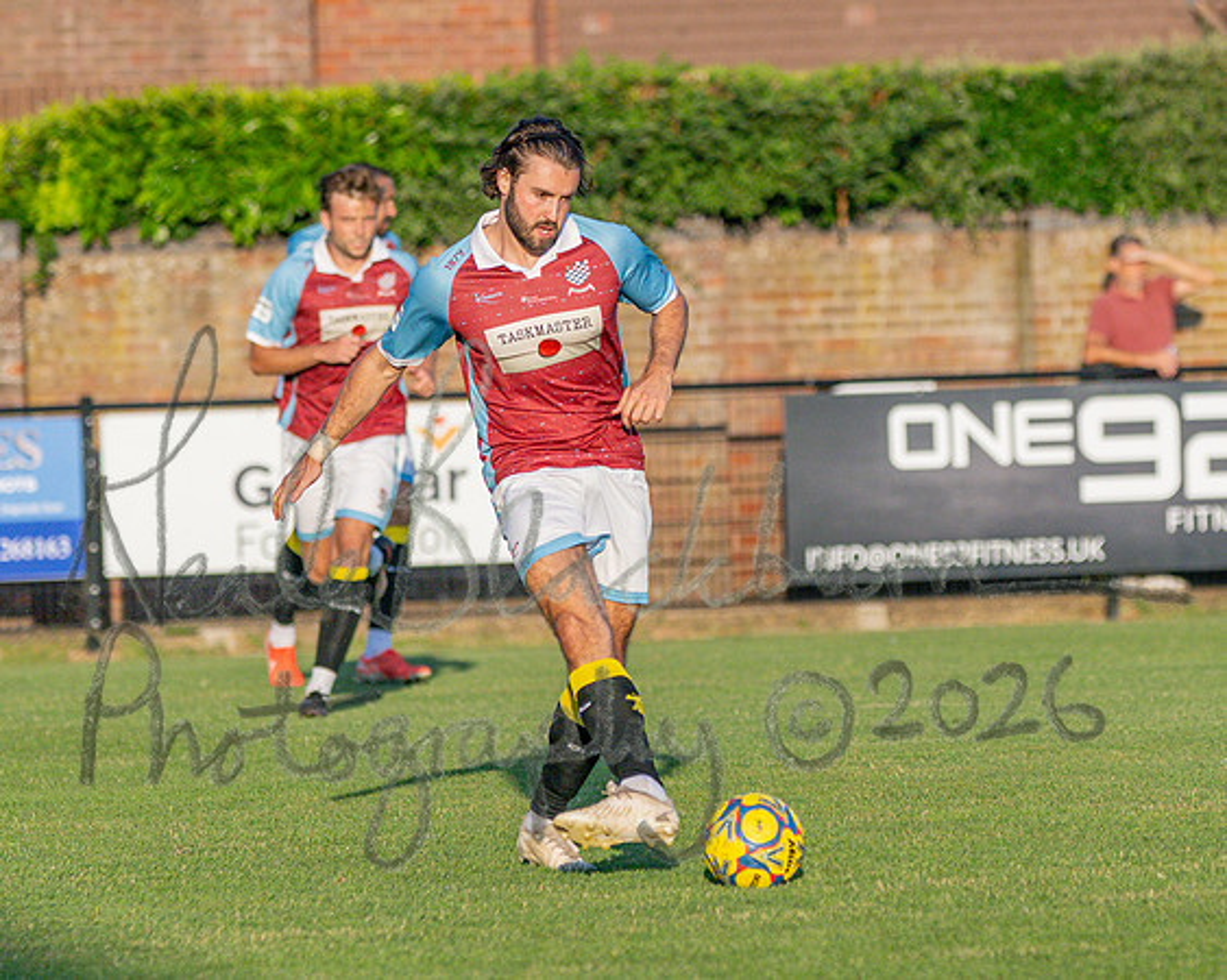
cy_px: 490
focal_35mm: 389
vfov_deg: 4.0
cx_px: 831
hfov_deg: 5.0
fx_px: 14132
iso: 400
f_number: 2.8
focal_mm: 170
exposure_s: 1/4000
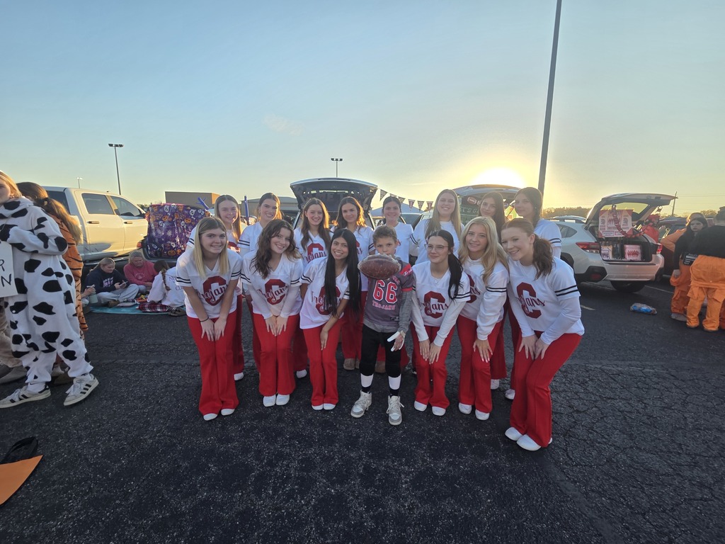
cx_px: 362
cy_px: 272
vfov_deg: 89.9
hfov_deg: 106.2
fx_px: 272
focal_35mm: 13
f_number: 2.2
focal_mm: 2.2
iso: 50
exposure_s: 1/485
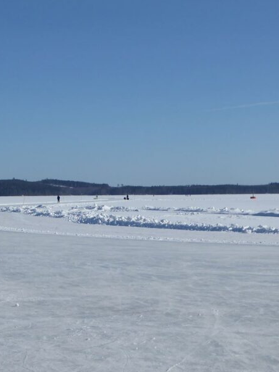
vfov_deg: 21.8
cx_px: 72
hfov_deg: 16.3
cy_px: 177
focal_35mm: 90
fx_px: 968
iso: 80
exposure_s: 1/1600
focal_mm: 9
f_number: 4.1
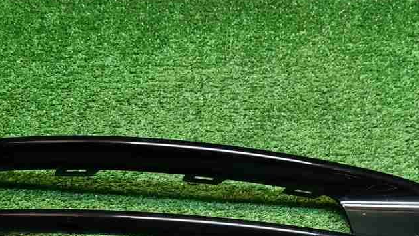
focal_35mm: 65
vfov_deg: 17.2
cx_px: 286
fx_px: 722
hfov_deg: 32.0
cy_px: 321
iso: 131
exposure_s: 1/50
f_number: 1.8
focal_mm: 5.4
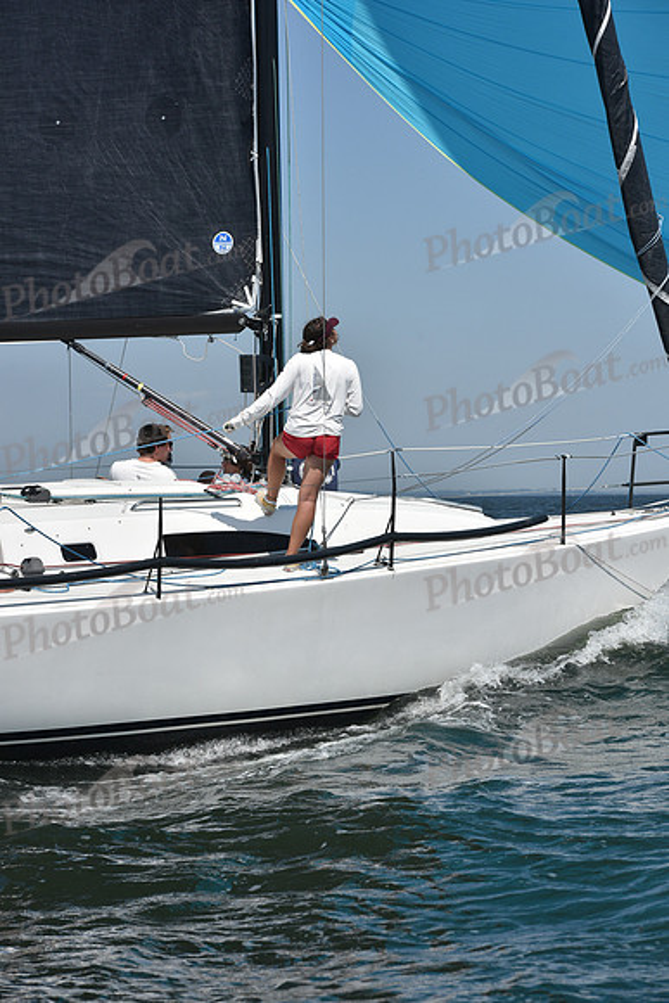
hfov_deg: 12.5
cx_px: 334
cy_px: 502
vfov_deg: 18.6
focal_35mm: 110
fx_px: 3064
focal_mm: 110
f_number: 9
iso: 250
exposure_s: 1/1250
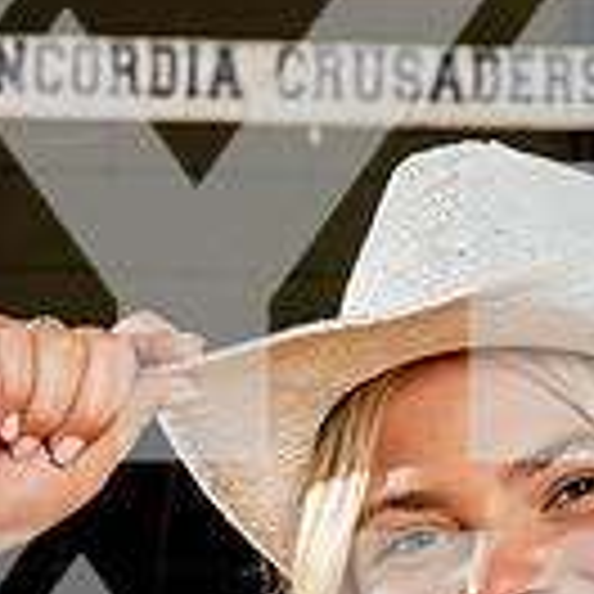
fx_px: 5708
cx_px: 388
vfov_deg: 5.9
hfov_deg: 6.0
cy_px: 737
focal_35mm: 294
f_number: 8
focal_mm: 70
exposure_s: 1/250
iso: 1000
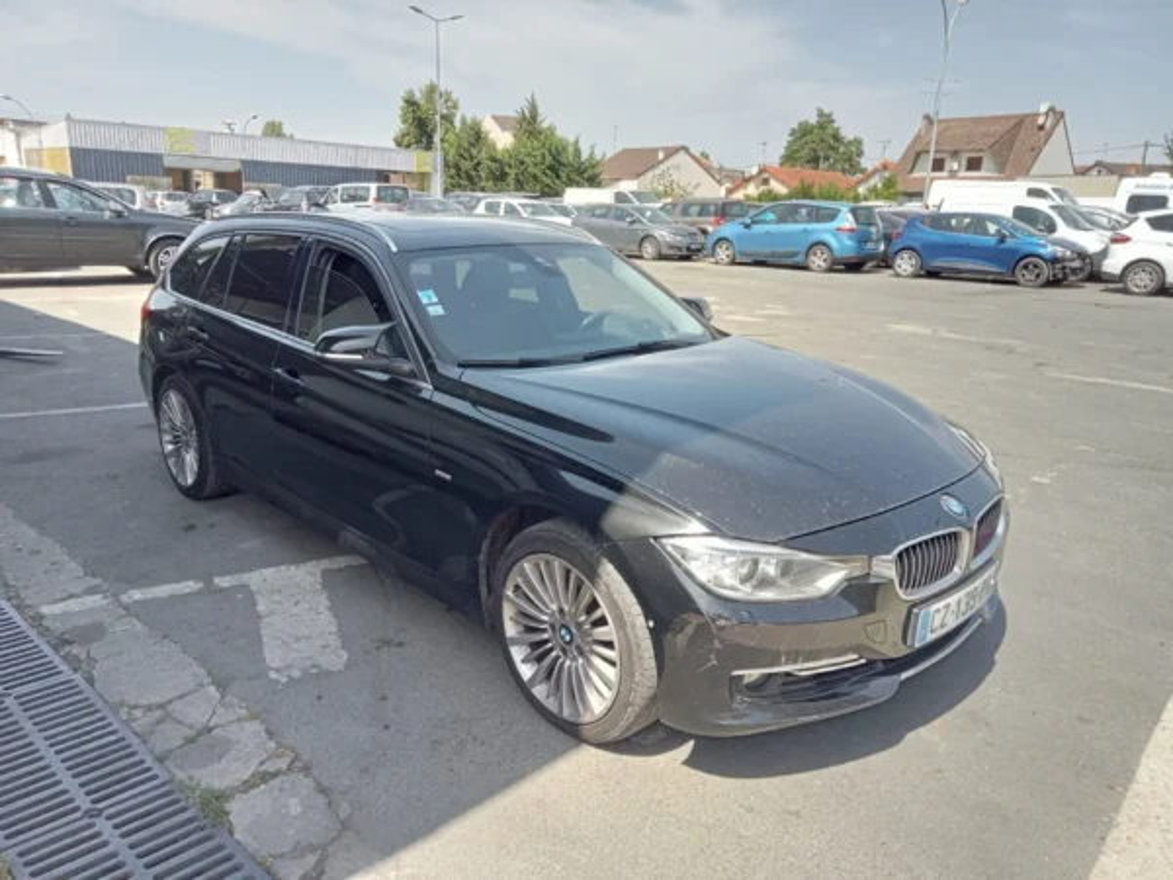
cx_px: 586
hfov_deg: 63.4
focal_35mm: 28
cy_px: 440
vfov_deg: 49.7
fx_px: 949
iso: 100
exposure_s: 1/203
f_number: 2.2
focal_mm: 3.46
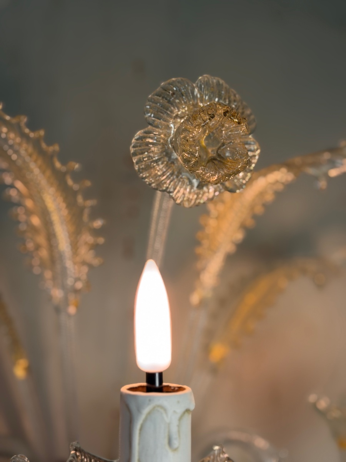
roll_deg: +1.2
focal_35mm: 48
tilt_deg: +18.9
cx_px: 173
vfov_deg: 39.7
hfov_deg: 30.3
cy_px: 231
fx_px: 640
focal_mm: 6.76
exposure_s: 1/100
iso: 64
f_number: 1.78
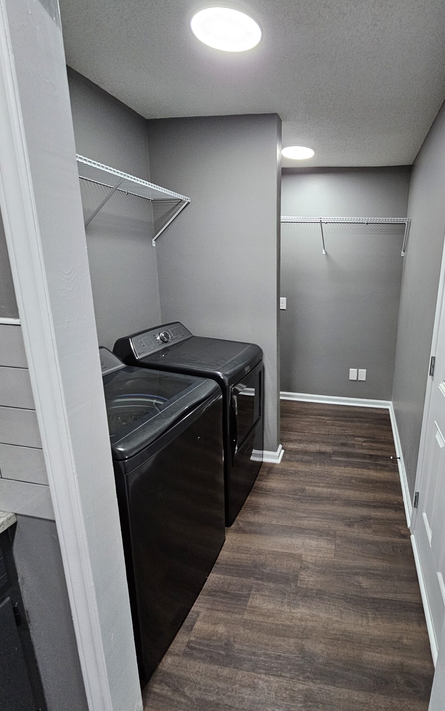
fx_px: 310
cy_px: 344
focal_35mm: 16
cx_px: 306
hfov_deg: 68.7
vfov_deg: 97.8
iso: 400
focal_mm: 2.2
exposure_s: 1/77
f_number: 2.2
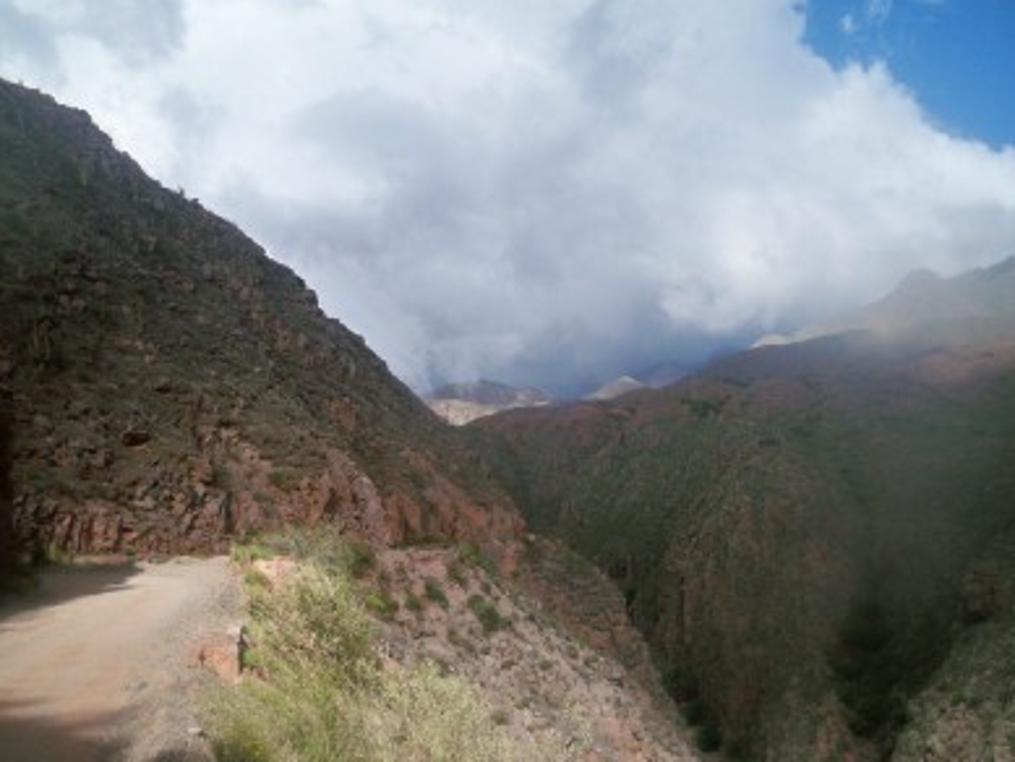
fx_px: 1056
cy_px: 381
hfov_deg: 51.3
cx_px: 514
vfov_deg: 39.7
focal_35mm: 36
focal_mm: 6.3
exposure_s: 1/800
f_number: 4.7
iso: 125
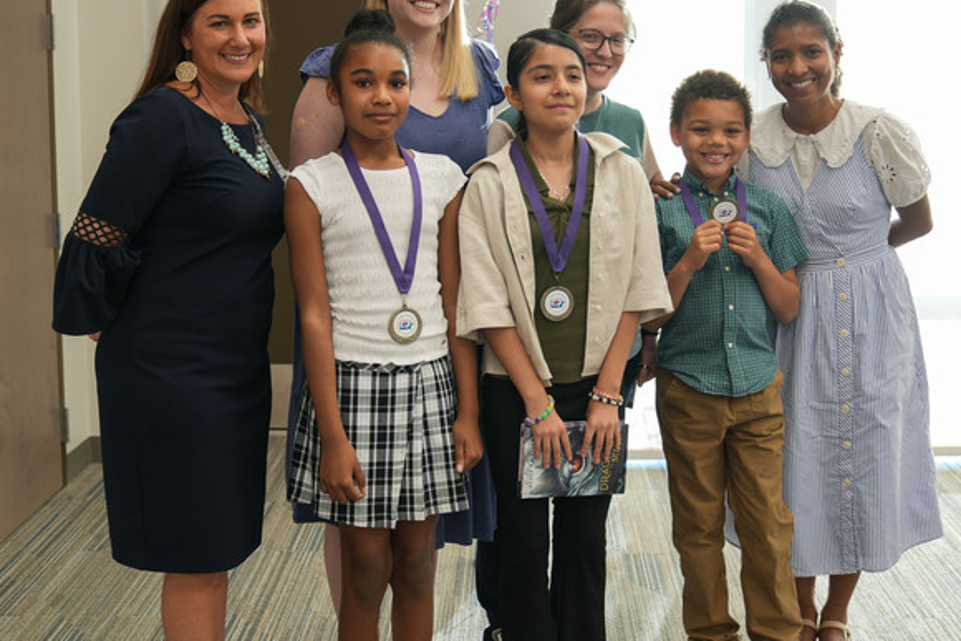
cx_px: 502
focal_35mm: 53
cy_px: 193
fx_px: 1415
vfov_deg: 25.3
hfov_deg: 37.5
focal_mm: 30
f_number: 2.8
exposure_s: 1/30
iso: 125
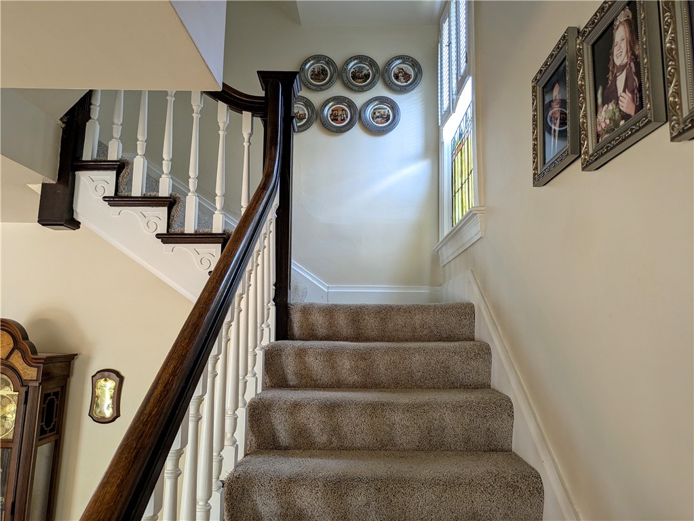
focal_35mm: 25
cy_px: 260
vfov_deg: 54.9
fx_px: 501
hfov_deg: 69.4
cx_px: 347
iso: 54
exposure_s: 1/40
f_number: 1.89
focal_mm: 5.43
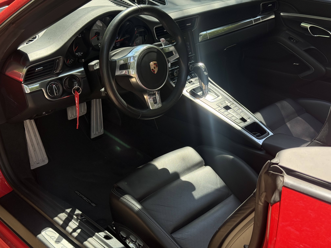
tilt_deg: -26.8
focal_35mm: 48
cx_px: 166
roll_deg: -2.7
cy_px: 124
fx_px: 459
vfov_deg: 30.3
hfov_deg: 39.7
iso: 64
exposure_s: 1/578
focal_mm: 6.76
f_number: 1.78
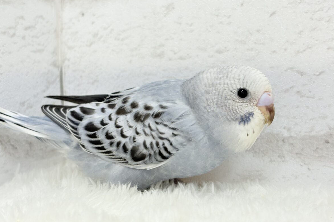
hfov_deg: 36.2
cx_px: 167
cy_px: 108
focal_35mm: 55
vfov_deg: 24.6
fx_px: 510
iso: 80
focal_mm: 5.96
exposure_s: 1/100
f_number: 1.6
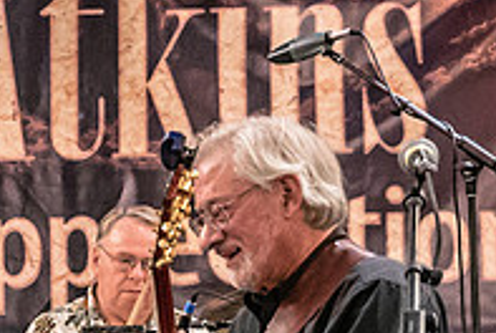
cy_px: 393
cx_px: -152
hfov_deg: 8.1
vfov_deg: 5.4
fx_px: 3477
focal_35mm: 252
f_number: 5.6
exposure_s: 1/160
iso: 8000
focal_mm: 70
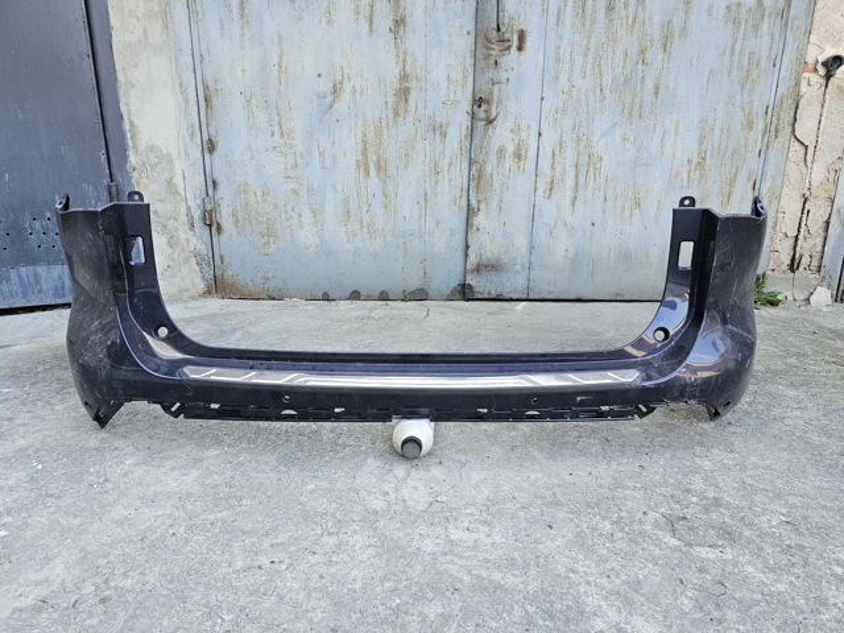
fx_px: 561
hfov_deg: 73.9
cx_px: 422
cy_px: 316
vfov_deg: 58.9
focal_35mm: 23
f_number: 1.7
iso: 100
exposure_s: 1/180
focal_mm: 6.3
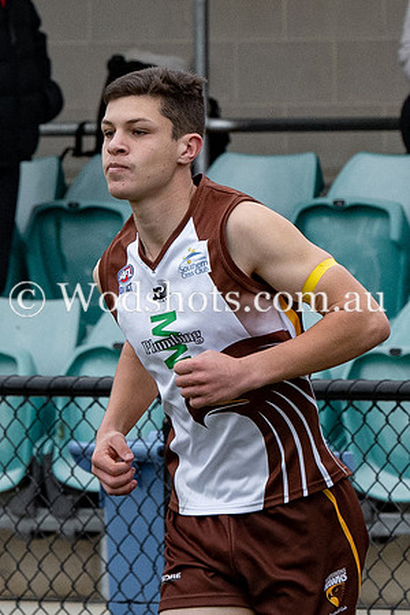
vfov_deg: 2.6
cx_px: 252
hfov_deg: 1.7
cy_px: 236
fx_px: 13785
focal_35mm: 807
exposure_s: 1/800
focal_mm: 135
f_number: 5
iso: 720
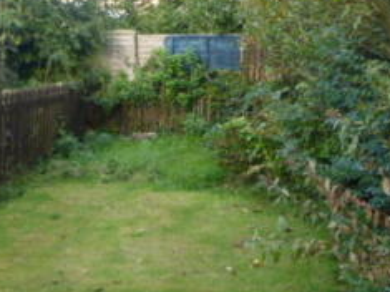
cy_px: 125
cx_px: 139
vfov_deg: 23.6
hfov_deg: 31.0
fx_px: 698
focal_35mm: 62
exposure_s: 1/125
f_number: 3.3
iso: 320
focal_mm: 4.3
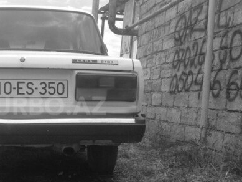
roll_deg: -2.8
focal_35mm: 56
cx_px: 42
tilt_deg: +0.1
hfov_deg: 33.2
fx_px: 392
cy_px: 106
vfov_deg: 26.1
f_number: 2.4
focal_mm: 4.12
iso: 50
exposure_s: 1/1178
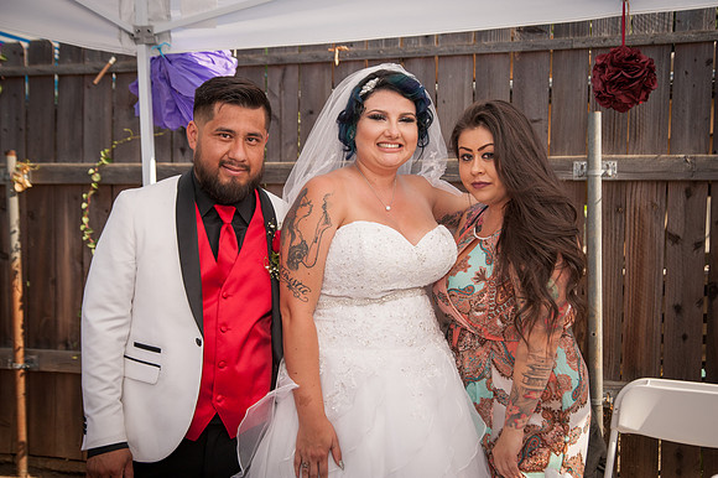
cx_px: 359
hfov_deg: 41.1
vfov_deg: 28.0
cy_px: 239
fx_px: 957
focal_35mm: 48
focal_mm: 48
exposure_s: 1/1000
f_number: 5
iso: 200
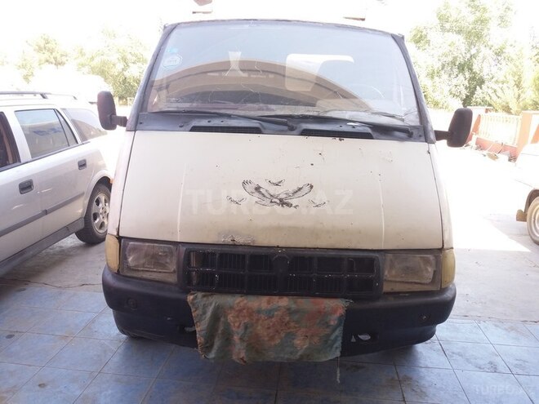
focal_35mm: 28
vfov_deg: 49.7
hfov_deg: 63.4
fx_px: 436
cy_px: 202
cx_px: 270
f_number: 1.9
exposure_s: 1/114
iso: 64
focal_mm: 3.7
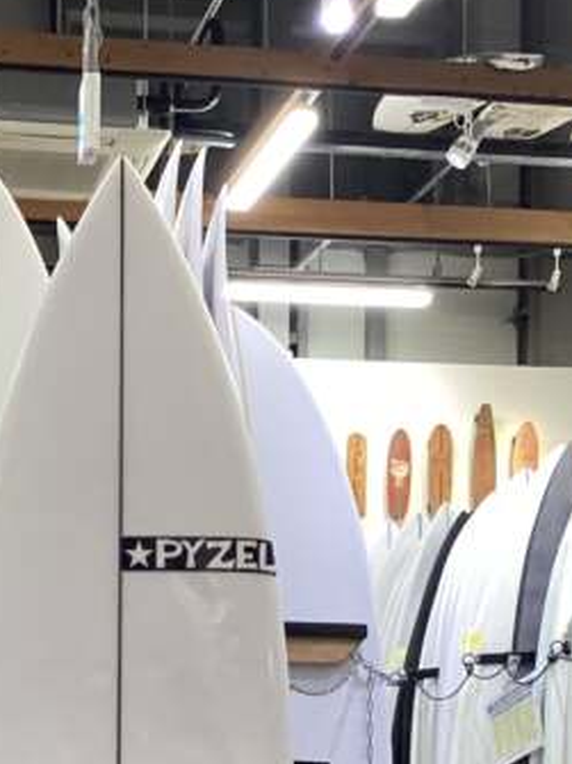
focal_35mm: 74
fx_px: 1631
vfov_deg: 24.8
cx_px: 121
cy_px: 805
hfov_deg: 19.7
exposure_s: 1/50
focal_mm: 3.3
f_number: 2.4
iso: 125
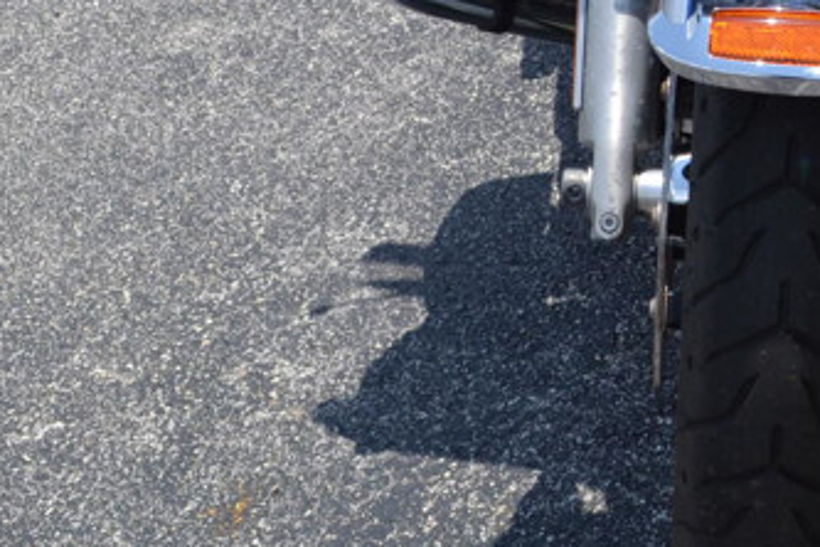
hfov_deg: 18.4
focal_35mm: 108
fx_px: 2460
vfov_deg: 11.9
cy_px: -345
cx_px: 835
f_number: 8
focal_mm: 20
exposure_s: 1/250
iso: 100
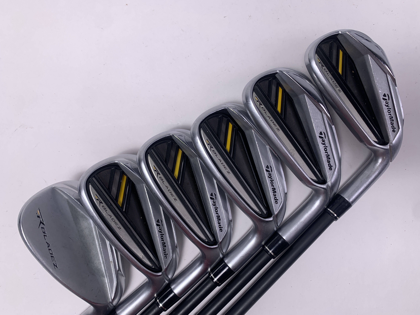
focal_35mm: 26
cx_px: 210
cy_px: 158
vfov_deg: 53.1
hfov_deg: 67.3
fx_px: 315
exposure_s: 1/297
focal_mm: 4.25
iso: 25
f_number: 1.8
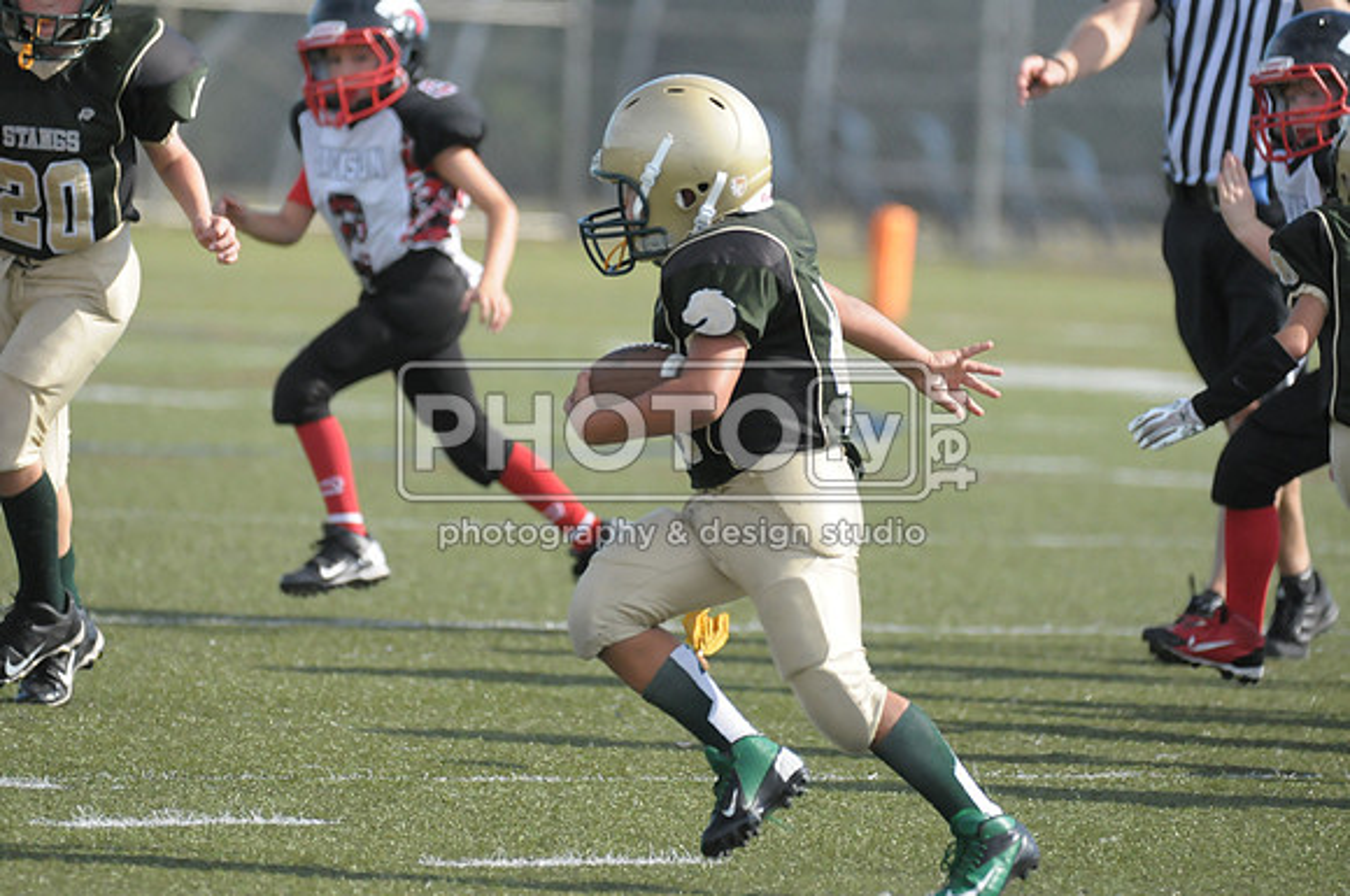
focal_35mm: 435
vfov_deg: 3.2
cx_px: 675
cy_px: 448
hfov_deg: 4.7
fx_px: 16290
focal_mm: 290
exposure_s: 1/6400
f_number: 4
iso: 1600
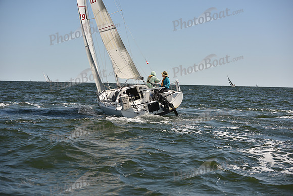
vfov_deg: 19.5
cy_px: 98
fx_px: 570
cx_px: 146
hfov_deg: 28.8
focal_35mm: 70
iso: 250
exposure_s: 1/1250
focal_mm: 70
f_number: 4.5
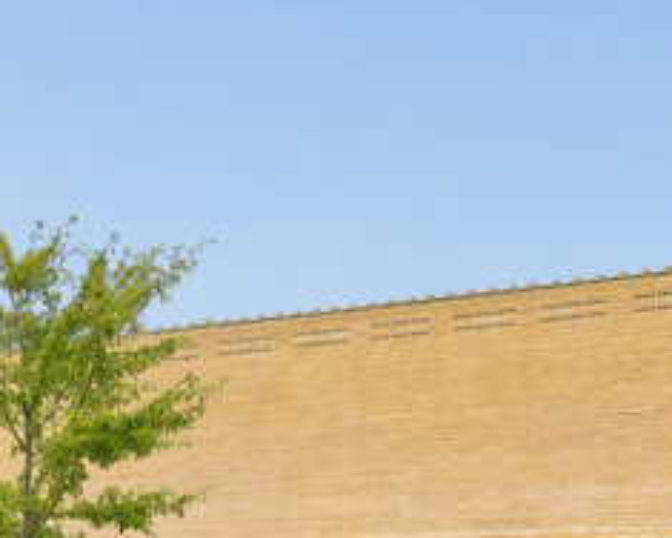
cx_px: 114
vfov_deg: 17.4
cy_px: 617
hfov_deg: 22.2
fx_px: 1682
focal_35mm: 85
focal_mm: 26.5
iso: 800
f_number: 8
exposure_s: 1/160
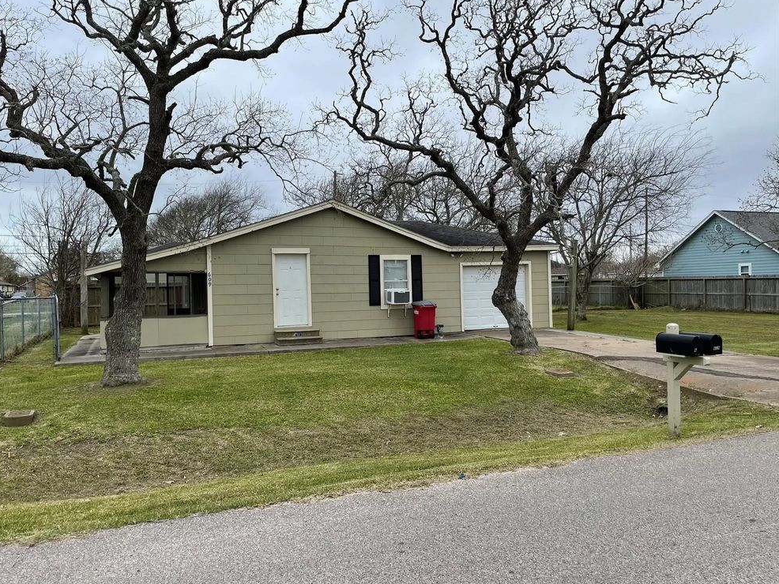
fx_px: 608
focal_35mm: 27
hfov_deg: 65.3
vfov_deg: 51.4
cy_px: 294
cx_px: 375
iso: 32
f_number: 1.6
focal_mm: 4.2
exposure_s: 1/2304
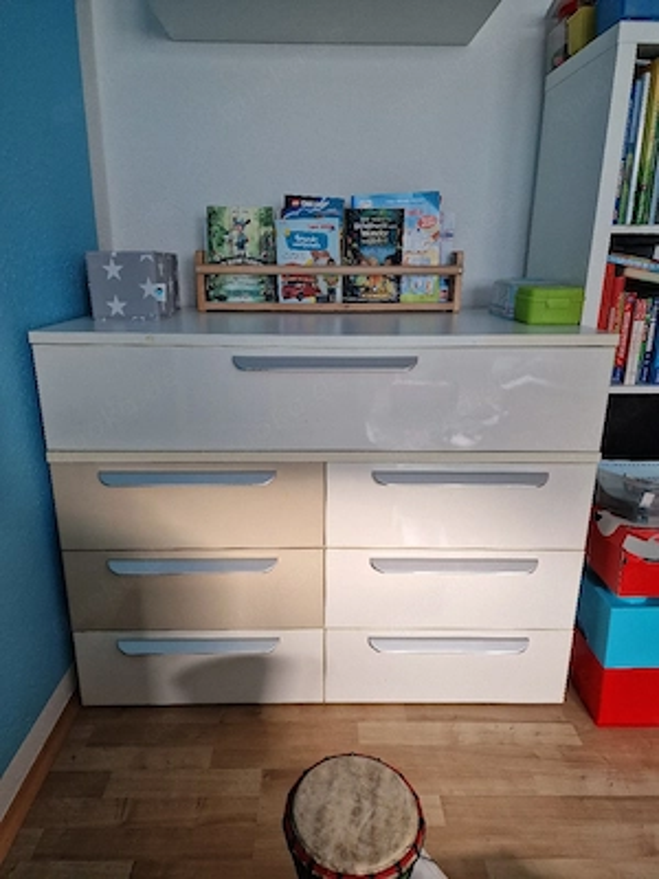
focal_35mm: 23
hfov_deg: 58.9
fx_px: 584
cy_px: 440
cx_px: 330
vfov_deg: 73.9
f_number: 1.8
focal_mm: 6.4
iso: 250
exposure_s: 1/120
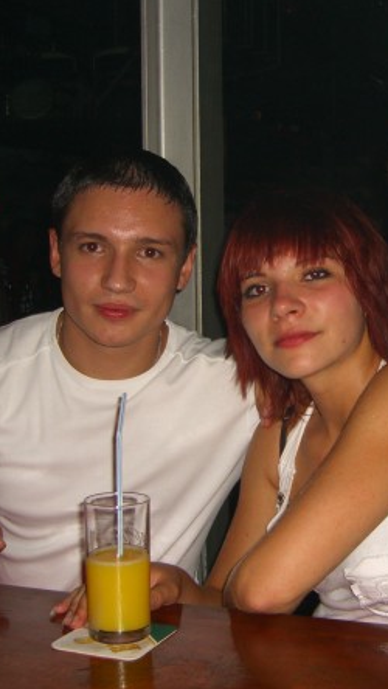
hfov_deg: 21.1
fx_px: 1023
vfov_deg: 37.2
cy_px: 344
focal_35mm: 56
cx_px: 329
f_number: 2.8
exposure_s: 1/60
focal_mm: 7.9
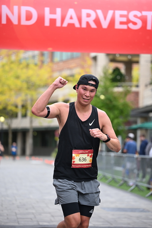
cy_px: 114
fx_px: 665
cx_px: 76
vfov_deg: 19.5
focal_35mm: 105
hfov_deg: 13.0
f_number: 2.8
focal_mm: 105
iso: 640
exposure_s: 1/2000
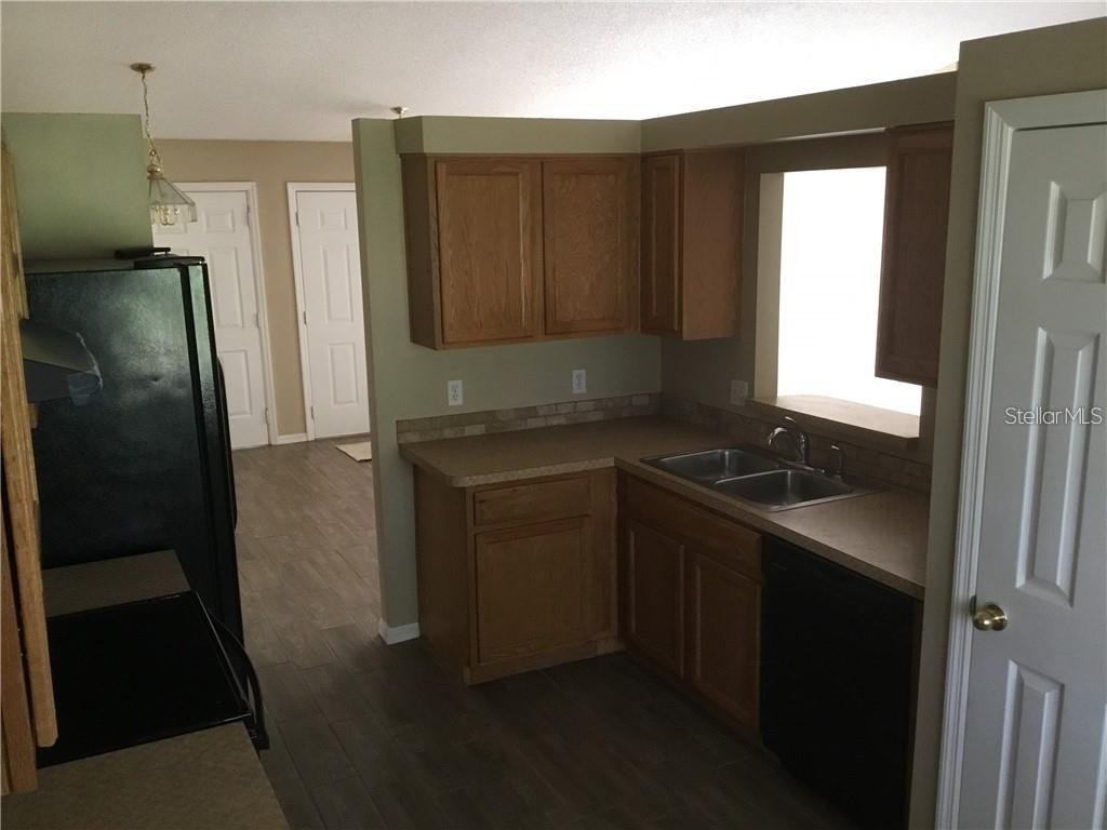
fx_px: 991
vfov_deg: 45.4
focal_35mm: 31
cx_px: 554
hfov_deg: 58.4
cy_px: 415
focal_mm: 3.3
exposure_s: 1/30
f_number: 2.4
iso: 160
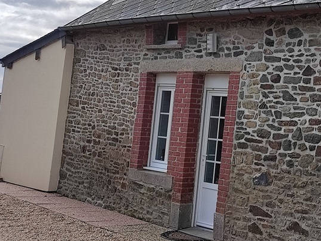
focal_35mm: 56
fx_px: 519
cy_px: 54
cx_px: 354
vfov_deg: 25.7
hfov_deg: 30.6
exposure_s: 1/1672
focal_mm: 5.96
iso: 50
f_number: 1.75
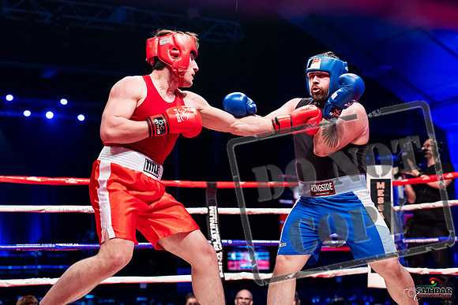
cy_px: 152
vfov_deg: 22.3
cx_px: 217
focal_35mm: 61
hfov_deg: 32.9
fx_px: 776
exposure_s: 1/1000
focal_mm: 56
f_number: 2.8
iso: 4000
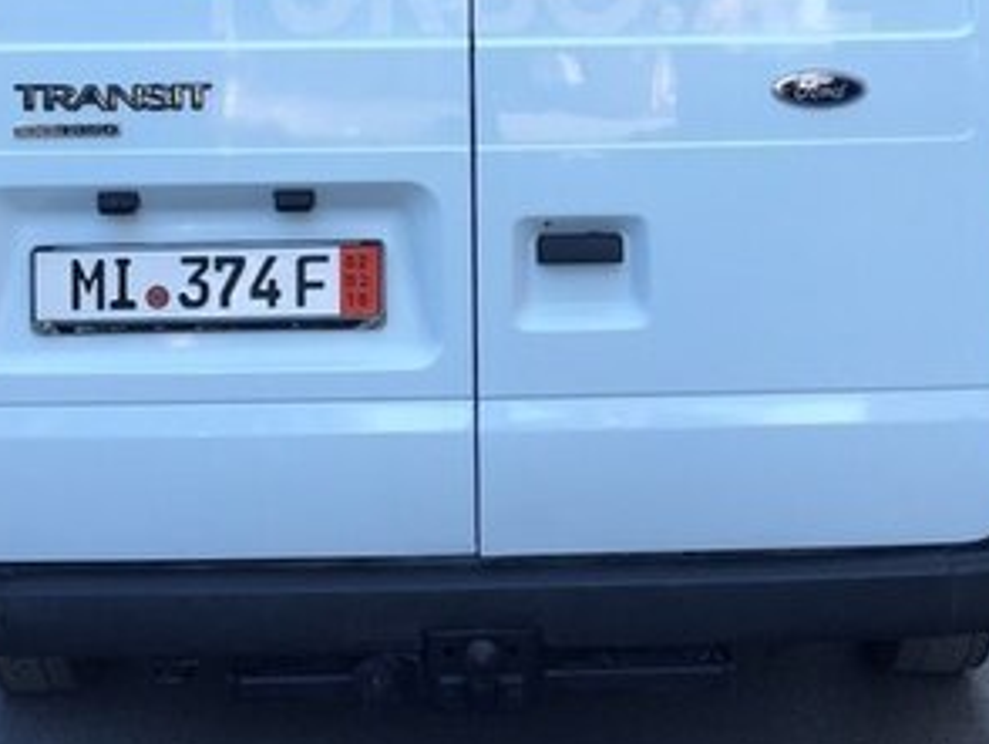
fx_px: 1859
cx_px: 528
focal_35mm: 65
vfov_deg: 21.7
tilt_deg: -3.0
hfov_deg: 29.8
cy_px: -19
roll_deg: -1.6
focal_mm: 4.15
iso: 25
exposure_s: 1/100
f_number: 2.2
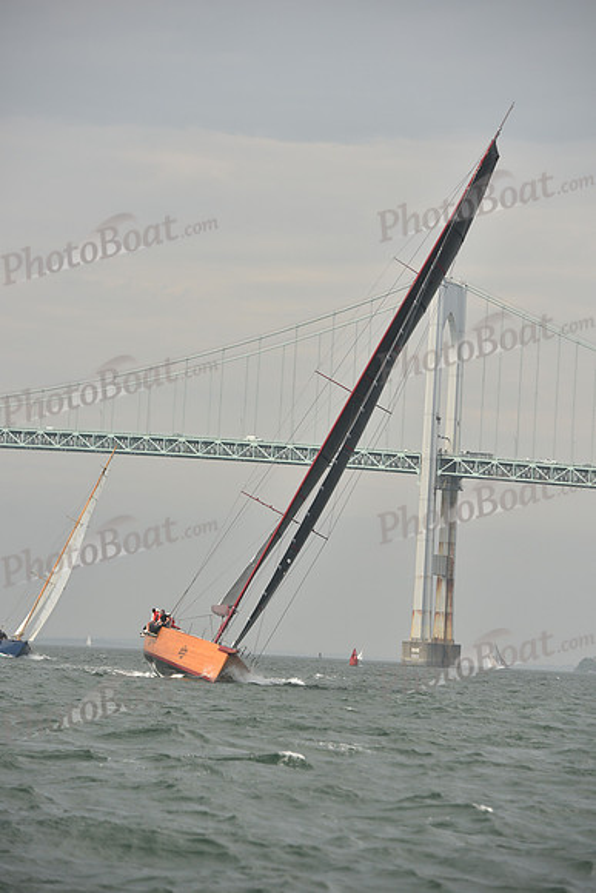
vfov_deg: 14.2
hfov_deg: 9.5
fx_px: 3598
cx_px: 298
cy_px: 446
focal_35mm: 145
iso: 250
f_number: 5
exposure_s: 1/640
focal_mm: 145
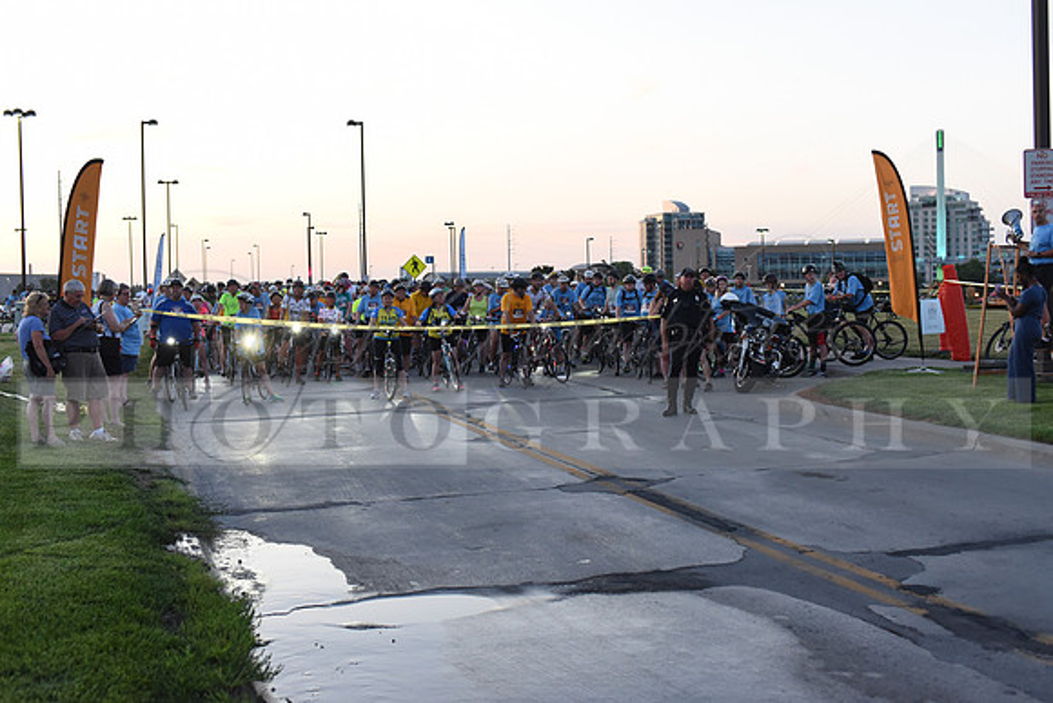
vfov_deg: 27.0
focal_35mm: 50
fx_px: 1463
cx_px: 526
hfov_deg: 39.6
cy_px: 352
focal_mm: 50
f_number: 3.5
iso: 2500
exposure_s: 1/400
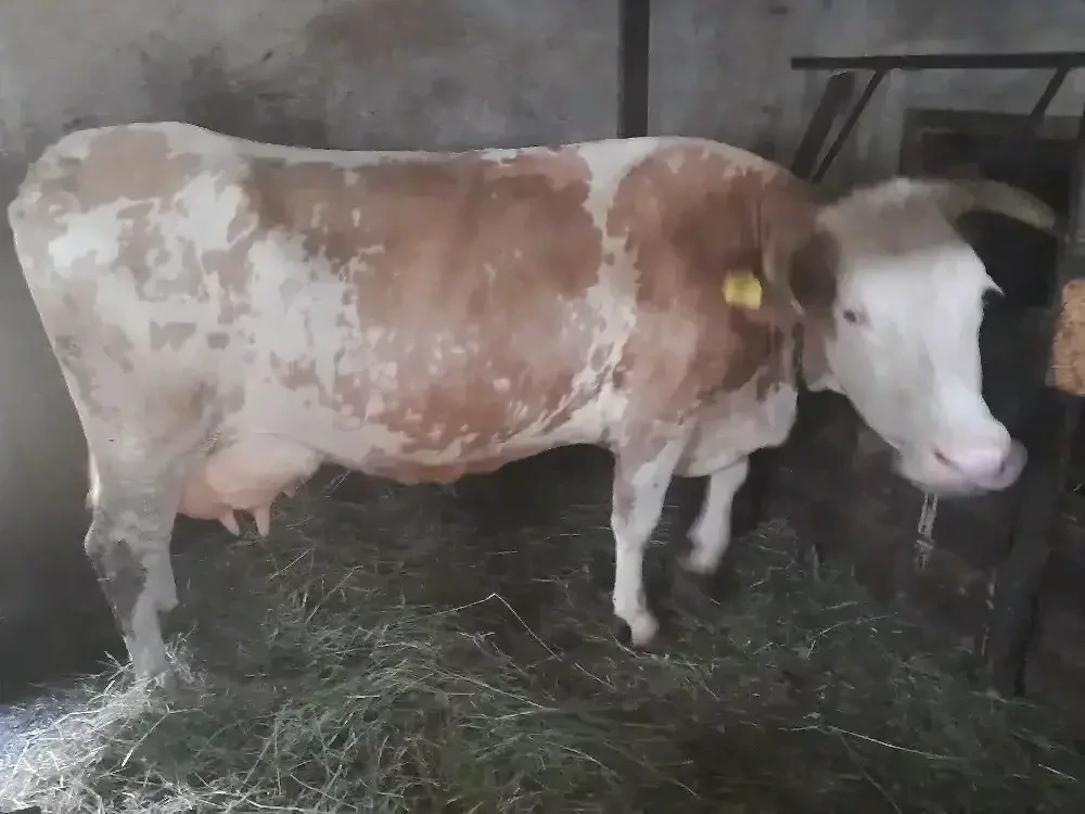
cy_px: 407
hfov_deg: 65.3
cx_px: 542
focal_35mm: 27
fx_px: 846
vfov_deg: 51.4
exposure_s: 1/10
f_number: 1.8
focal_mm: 4
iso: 1000
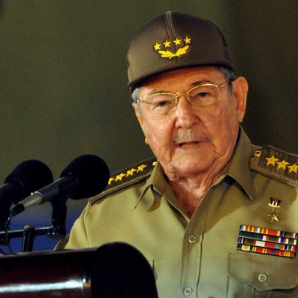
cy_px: 149
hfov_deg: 3.0
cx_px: 182
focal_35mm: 578
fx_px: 5630
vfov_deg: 3.0
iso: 2500
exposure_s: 1/80
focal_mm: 300
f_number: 2.8
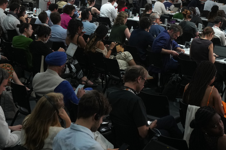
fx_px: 502
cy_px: 13
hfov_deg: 25.3
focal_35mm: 80
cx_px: 146
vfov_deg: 16.8
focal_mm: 35
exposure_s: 1/60
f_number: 6.3
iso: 1600
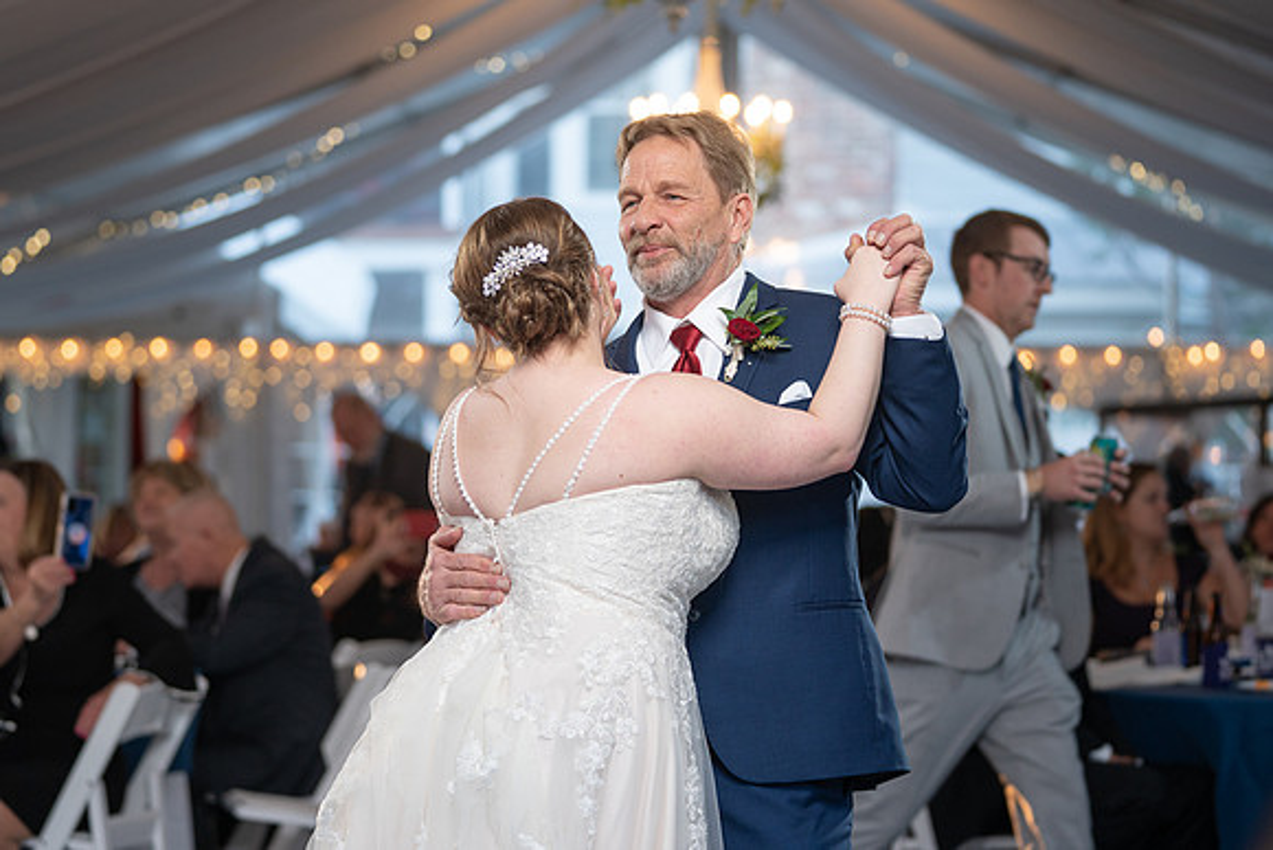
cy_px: 400
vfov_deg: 14.7
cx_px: 574
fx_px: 3287
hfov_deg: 21.9
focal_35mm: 93
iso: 500
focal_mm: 82
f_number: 2.8
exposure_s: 1/250
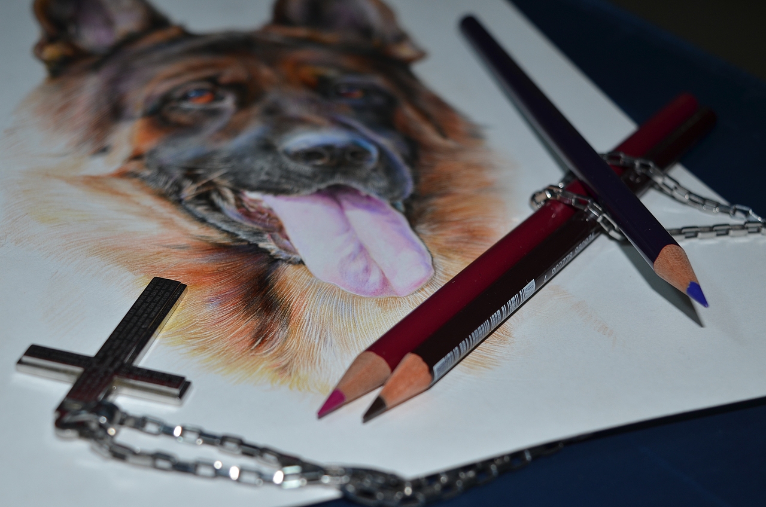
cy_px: 254
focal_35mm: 60
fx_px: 1274
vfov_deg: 22.5
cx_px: 383
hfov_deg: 33.5
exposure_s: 1/30
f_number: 5.6
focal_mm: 40
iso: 200
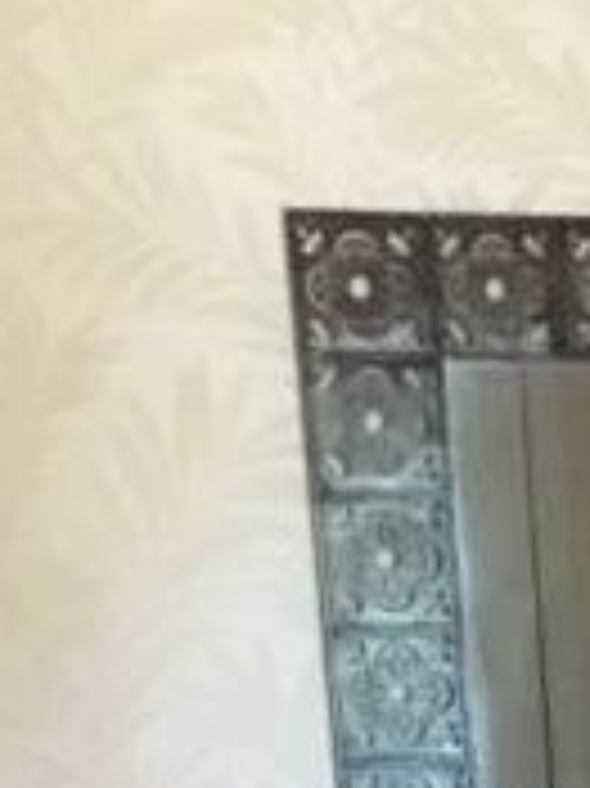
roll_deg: +2.1
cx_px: 1031
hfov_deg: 12.8
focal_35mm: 106
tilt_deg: -14.8
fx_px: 2412
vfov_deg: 16.7
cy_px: 1216
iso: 320
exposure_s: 1/15
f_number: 2.2
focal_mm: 4.15
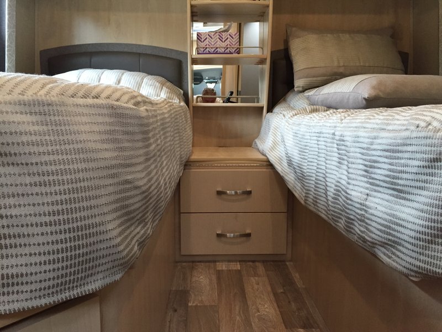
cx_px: 221
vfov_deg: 48.2
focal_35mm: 29
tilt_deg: -8.6
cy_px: 166
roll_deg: +0.6
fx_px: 370
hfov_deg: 61.7
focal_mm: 4.15
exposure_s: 1/30
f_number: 2.2
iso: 160
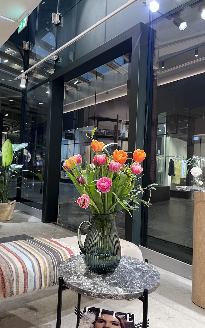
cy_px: 162
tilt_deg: +2.3
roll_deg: -2.0
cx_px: 91
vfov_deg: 66.5
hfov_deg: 44.5
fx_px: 250
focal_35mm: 28
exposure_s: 1/50
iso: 80
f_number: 1.6
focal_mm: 5.1
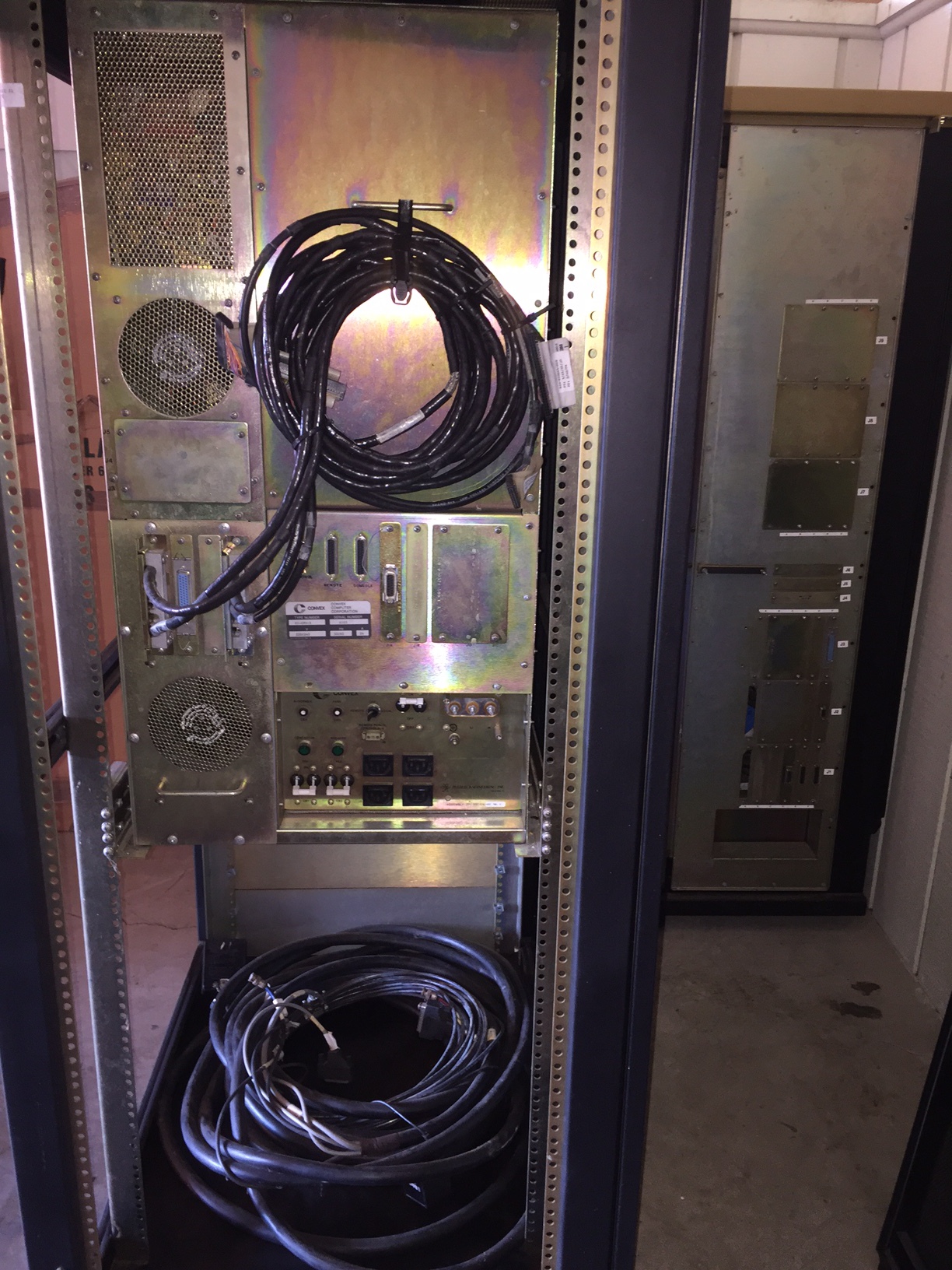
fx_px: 1063
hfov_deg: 48.2
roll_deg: -1.9
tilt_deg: -17.7
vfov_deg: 61.7
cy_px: 635
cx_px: 476
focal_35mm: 29
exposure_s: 1/16
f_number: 2.2
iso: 80
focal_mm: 4.15
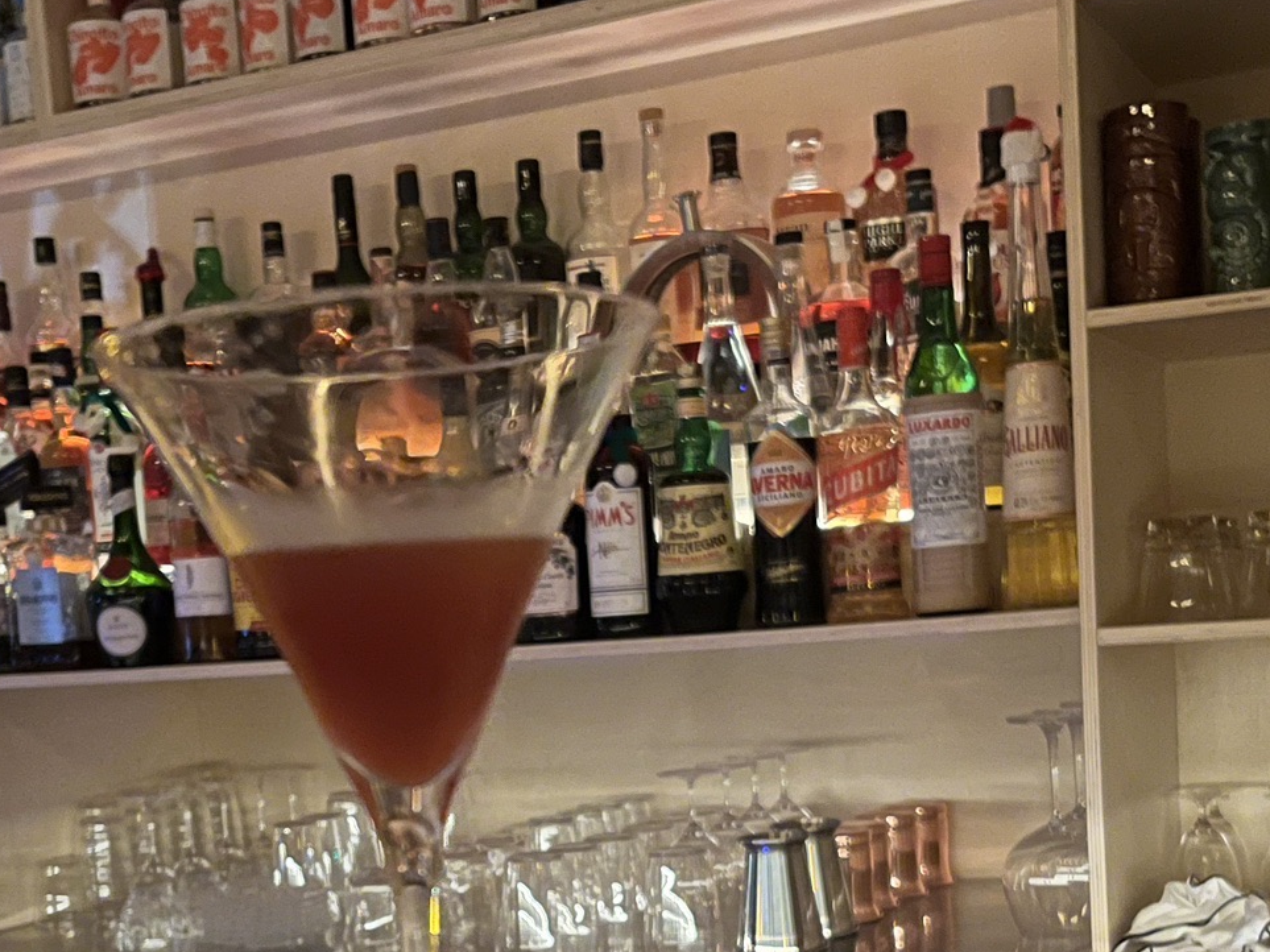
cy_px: 787
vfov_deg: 26.4
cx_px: 607
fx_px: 1981
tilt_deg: -5.2
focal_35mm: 54
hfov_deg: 35.5
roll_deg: +3.8
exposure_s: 1/9
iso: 640
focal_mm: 5.1
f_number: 1.6
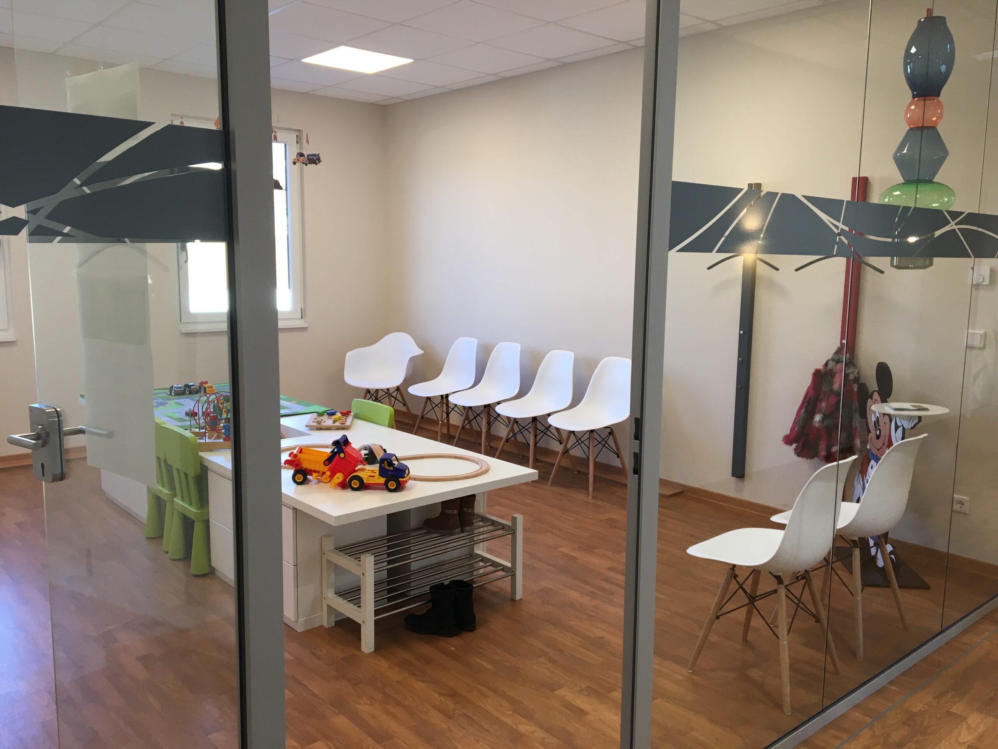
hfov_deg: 61.7
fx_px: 836
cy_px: 374
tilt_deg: -9.6
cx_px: 499
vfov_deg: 48.2
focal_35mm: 29
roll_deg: -1.8
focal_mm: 4.15
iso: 32
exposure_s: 1/33
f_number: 2.2
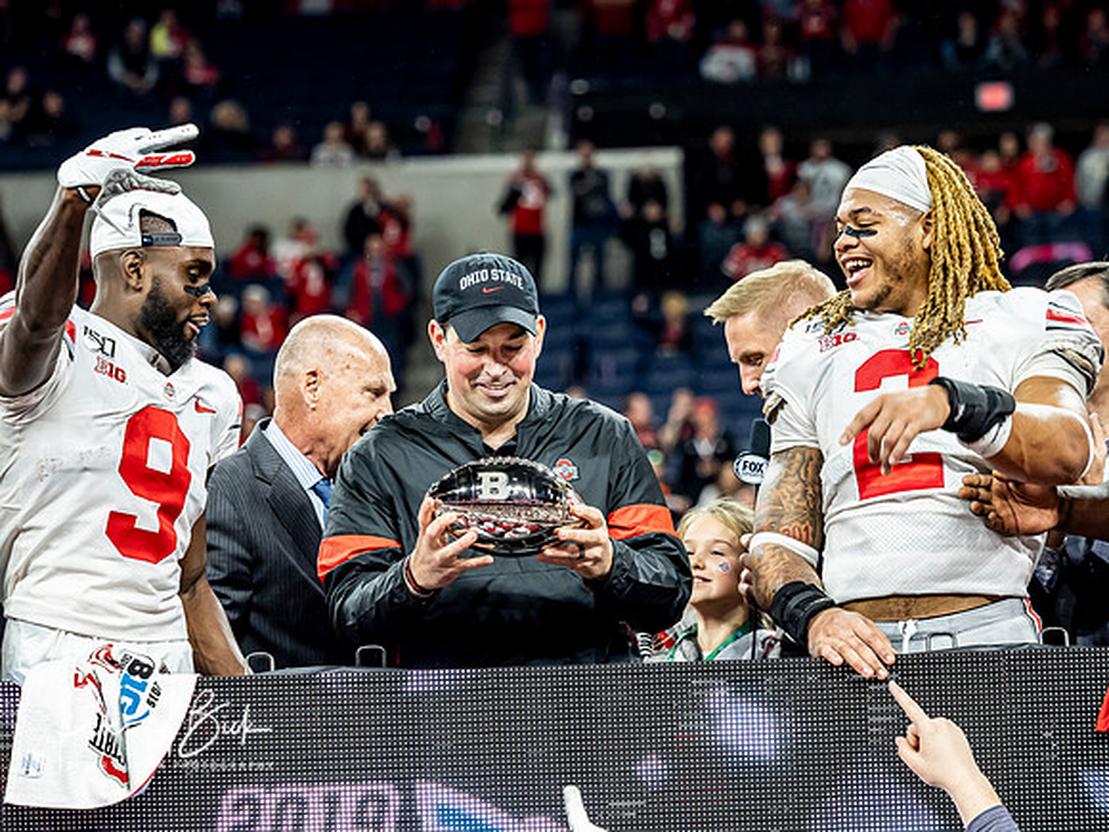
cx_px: 554
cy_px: 416
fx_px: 7369
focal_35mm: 230
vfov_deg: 6.5
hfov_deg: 8.6
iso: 1250
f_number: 3.5
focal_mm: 115
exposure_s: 1/320
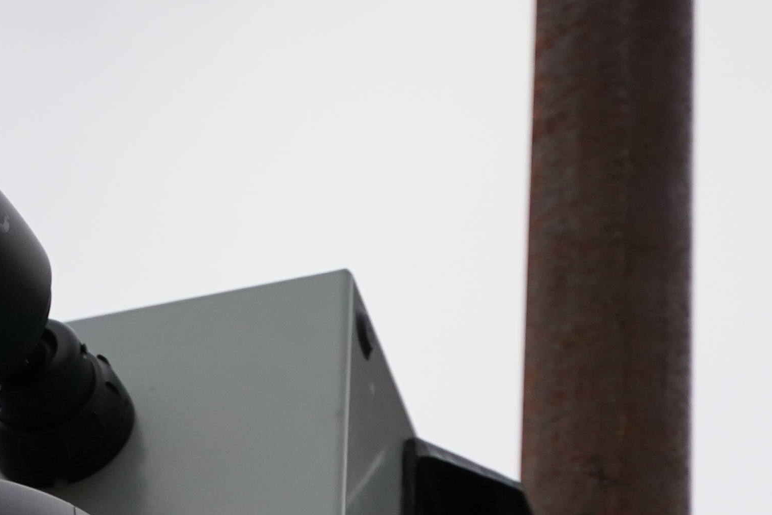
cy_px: 703
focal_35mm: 296
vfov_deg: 4.6
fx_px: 6348
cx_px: 140
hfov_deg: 6.9
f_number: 2.8
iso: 1600
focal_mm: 75
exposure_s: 1/8000
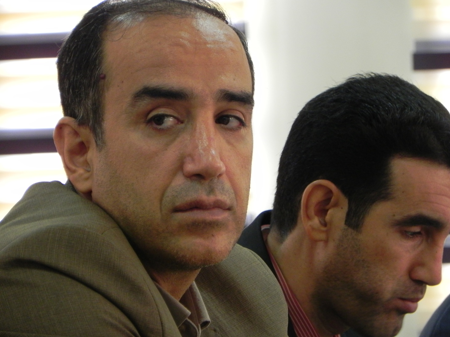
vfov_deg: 4.4
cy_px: 169
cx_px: 225
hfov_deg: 5.9
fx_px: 4394
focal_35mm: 338
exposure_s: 1/13.2
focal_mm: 59.9
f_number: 5
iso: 400
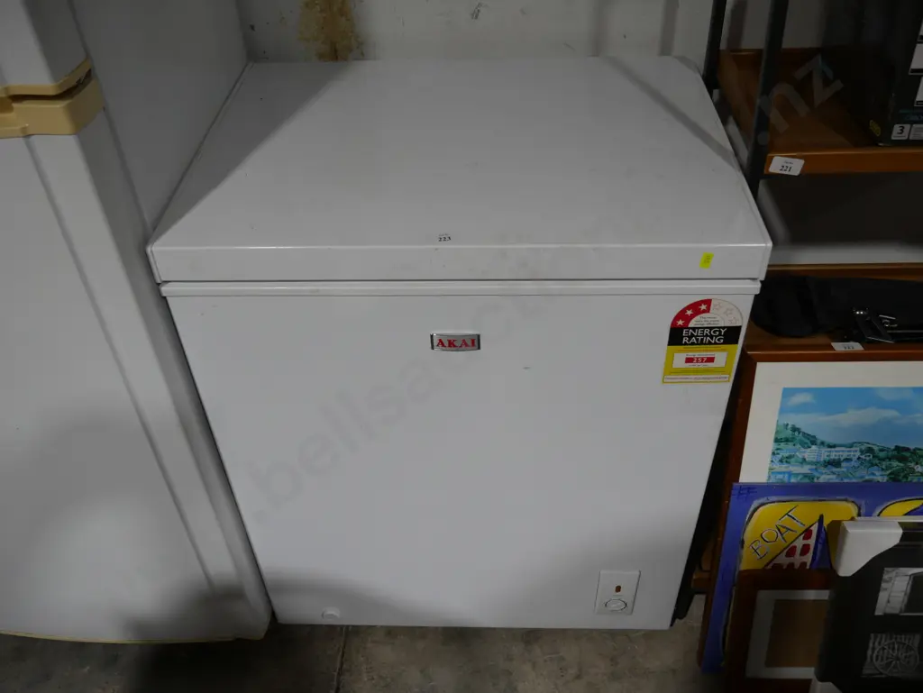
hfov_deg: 56.8
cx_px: 462
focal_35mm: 32
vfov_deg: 44.2
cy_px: 346
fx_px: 854
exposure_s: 1/100
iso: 200
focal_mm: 16
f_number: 3.6
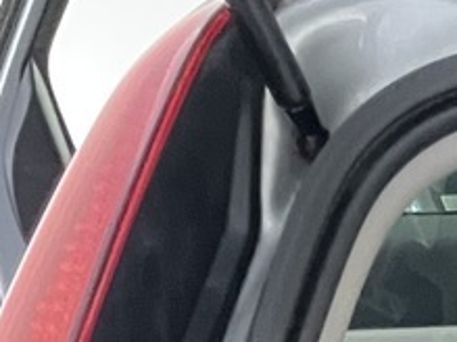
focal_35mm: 171
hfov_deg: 9.6
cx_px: 1269
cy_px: 1068
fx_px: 2256
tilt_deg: -29.1
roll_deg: -0.2
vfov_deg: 7.5
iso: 640
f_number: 1.6
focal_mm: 4.2
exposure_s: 1/31
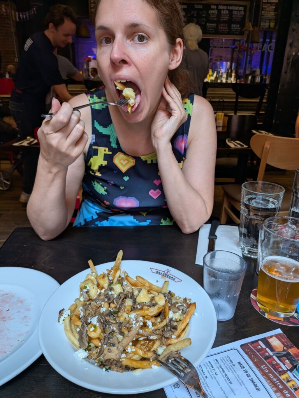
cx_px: 150
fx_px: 276
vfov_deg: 71.6
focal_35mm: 24
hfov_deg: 56.8
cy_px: 199
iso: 79
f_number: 1.7
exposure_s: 1/120
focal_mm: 4.53
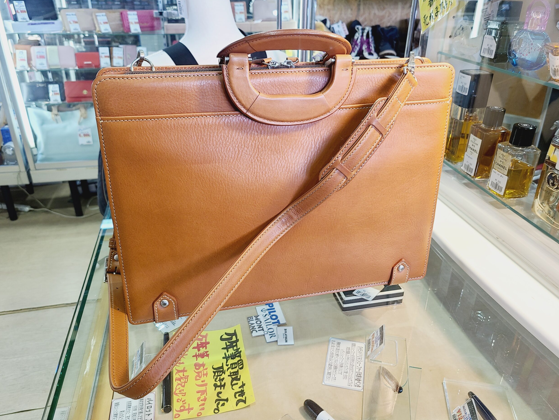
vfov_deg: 51.4
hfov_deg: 65.3
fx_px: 436
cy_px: 208
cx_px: 289
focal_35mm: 27
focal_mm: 5.4
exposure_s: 1/50
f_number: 1.8
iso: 80
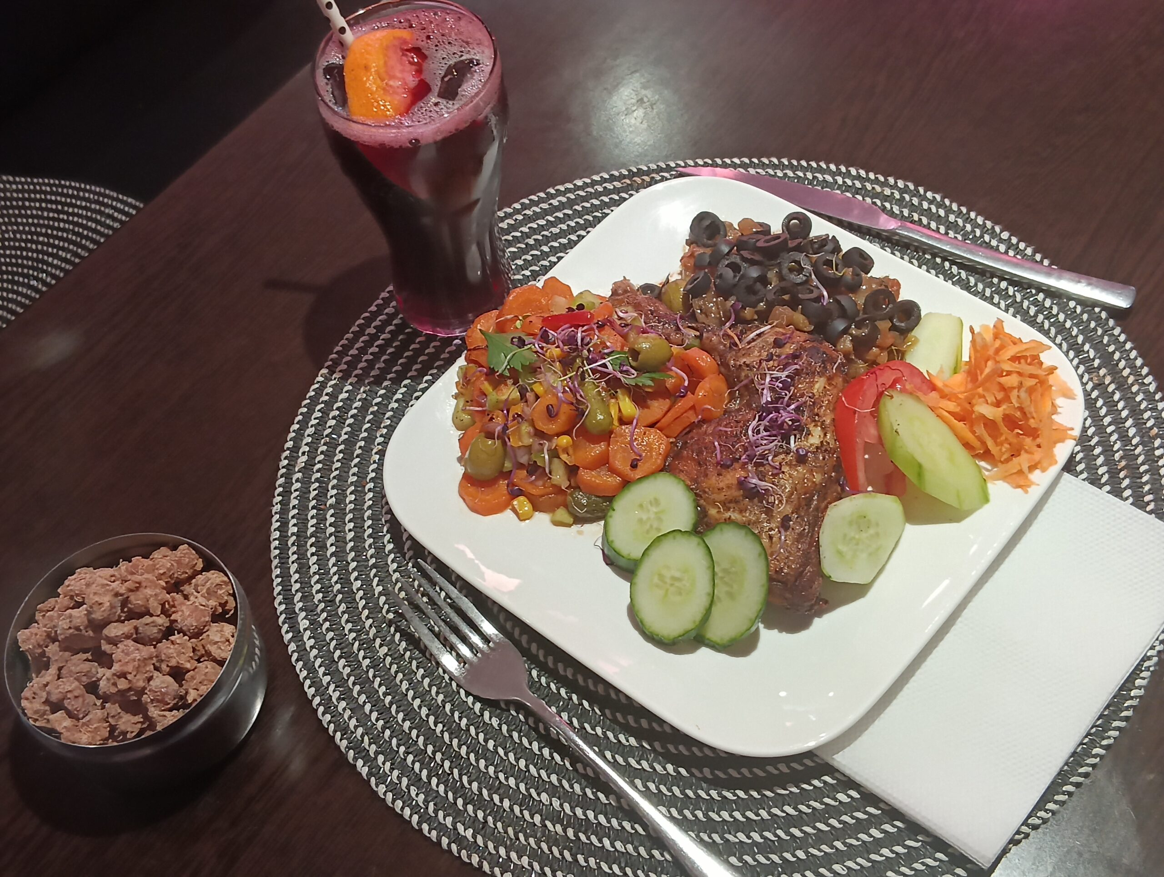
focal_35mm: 43
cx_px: 582
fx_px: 1448
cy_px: 438
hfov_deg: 43.8
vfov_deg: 33.7
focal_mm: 3.96
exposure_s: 1/33.3
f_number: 1.8
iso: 733
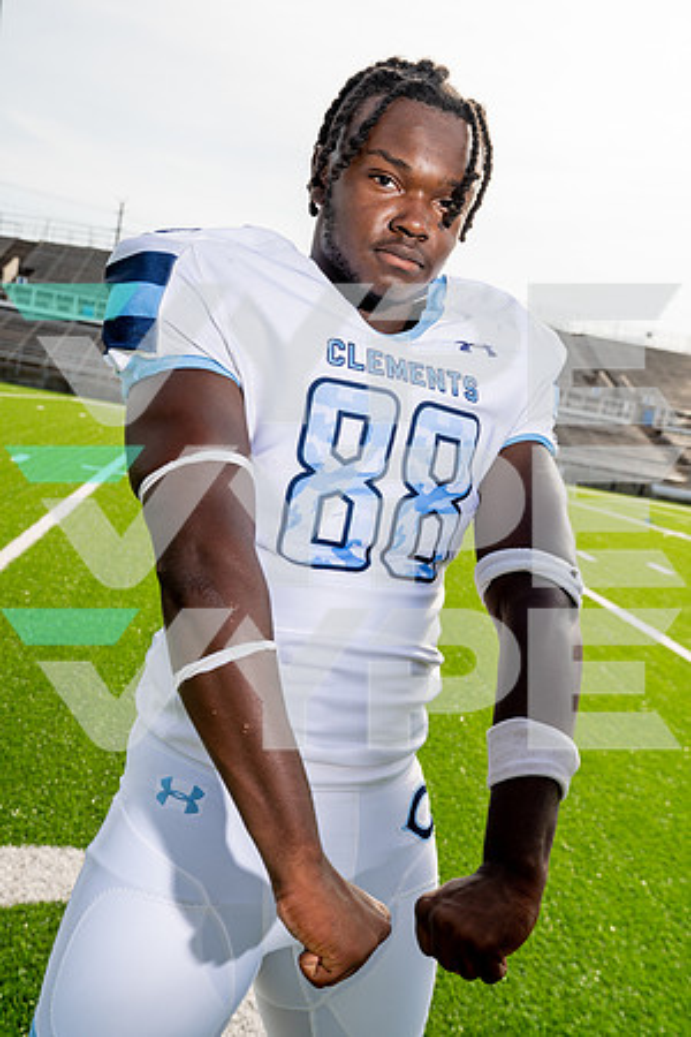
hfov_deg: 33.4
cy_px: 518
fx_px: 1152
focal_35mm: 40
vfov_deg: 48.5
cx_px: 346
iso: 100
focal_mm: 40
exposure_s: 1/250
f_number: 7.1
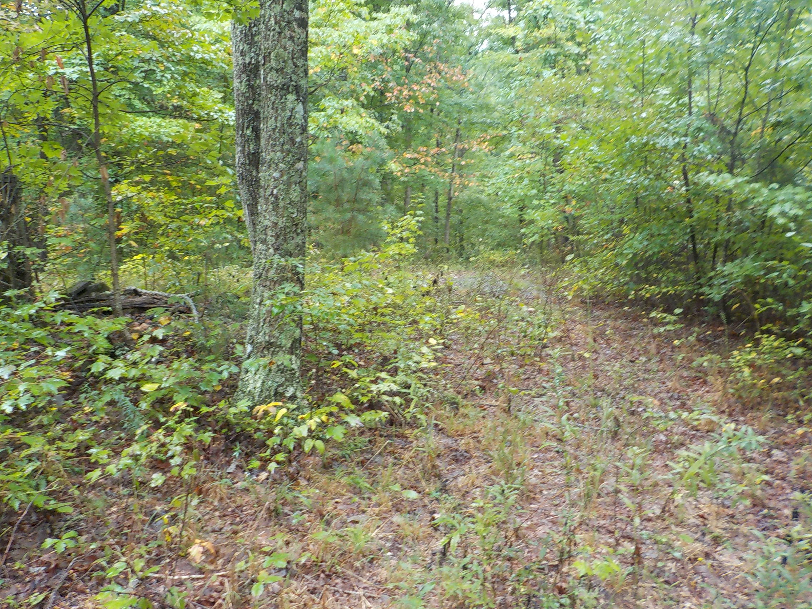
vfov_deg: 46.8
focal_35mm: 30
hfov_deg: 60.0
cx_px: 406
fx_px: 704
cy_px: 304
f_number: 3.3
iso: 160
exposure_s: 1/30
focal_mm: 4.1
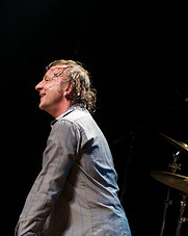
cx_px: 73
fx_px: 934
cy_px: 157
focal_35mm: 134
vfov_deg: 14.4
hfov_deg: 11.5
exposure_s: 1/160
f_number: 2.8
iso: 1000
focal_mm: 48
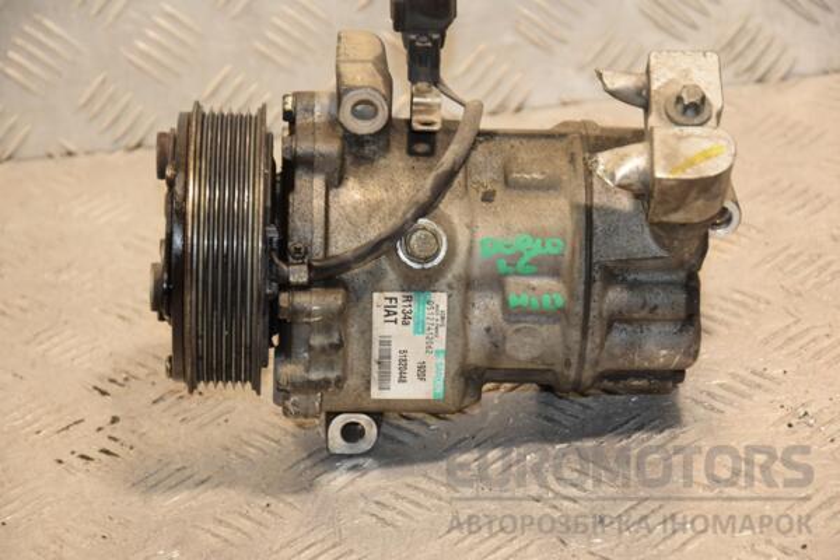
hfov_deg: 15.2
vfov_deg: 10.2
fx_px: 3150
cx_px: 420
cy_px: 280
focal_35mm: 135
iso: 800
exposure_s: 1/125
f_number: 5.6
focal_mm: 90
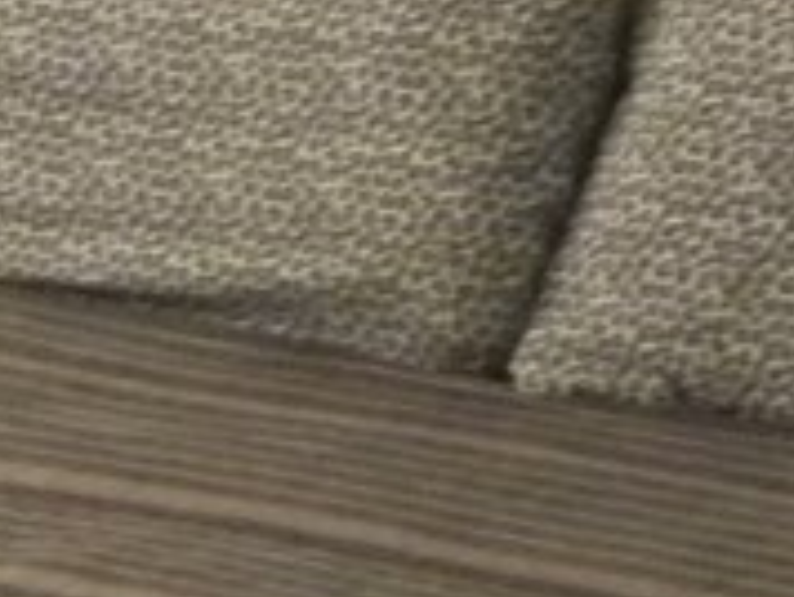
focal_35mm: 241
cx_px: -955
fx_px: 5535
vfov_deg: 6.2
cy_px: -58
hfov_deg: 7.7
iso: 1600
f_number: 4.1
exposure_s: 1/8
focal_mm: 15
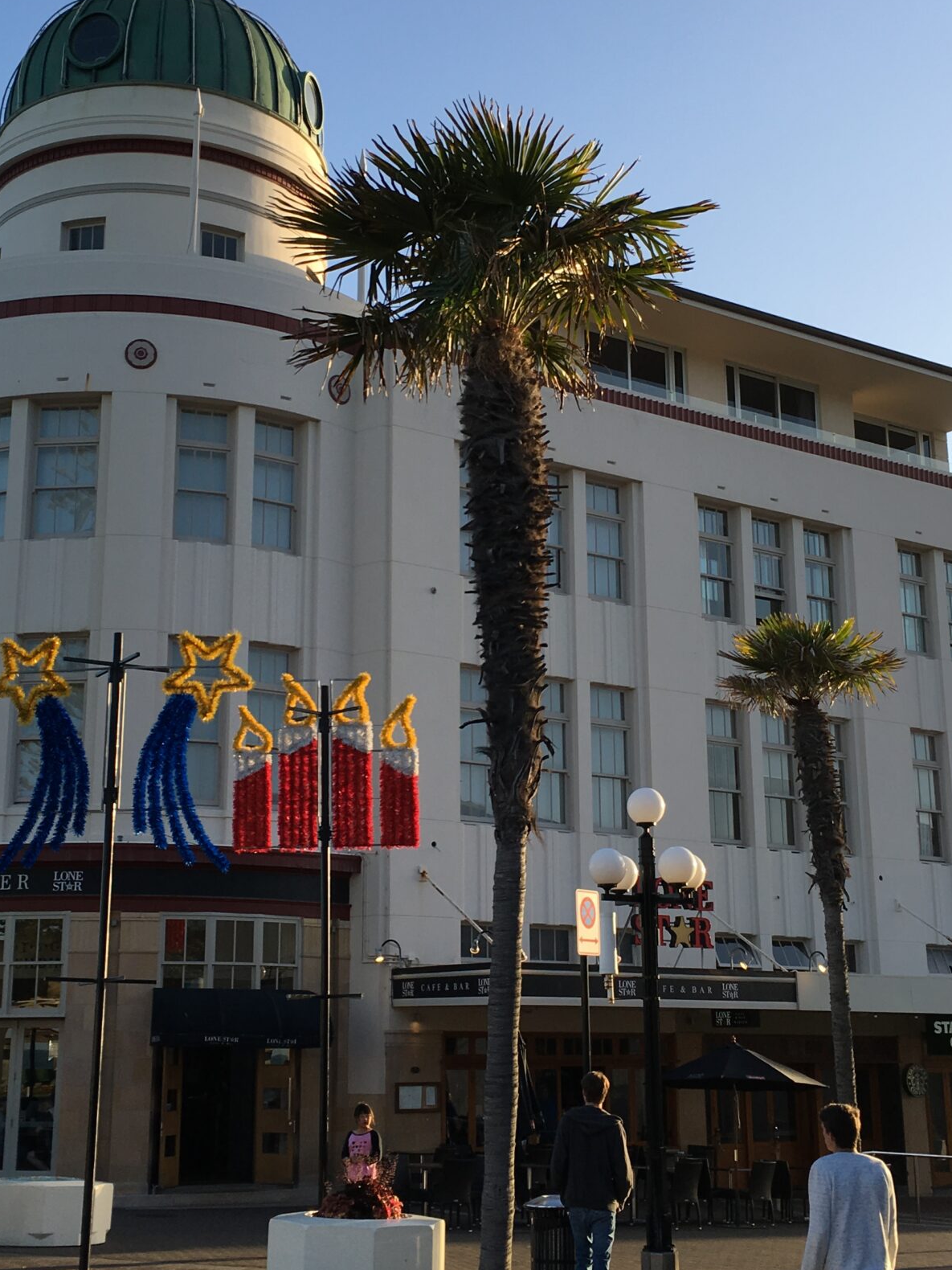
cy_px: 632
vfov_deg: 40.4
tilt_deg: +15.2
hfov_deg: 30.9
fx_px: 1723
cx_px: 432
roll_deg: +0.2
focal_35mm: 47
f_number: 2.2
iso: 25
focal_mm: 4.15
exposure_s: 1/545
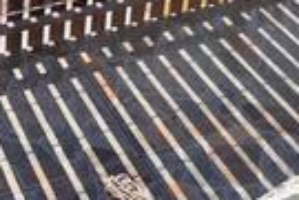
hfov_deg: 23.9
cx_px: -20
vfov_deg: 14.4
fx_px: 664
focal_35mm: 80
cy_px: -193
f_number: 1.9
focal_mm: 2.2
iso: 40
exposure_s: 1/1925
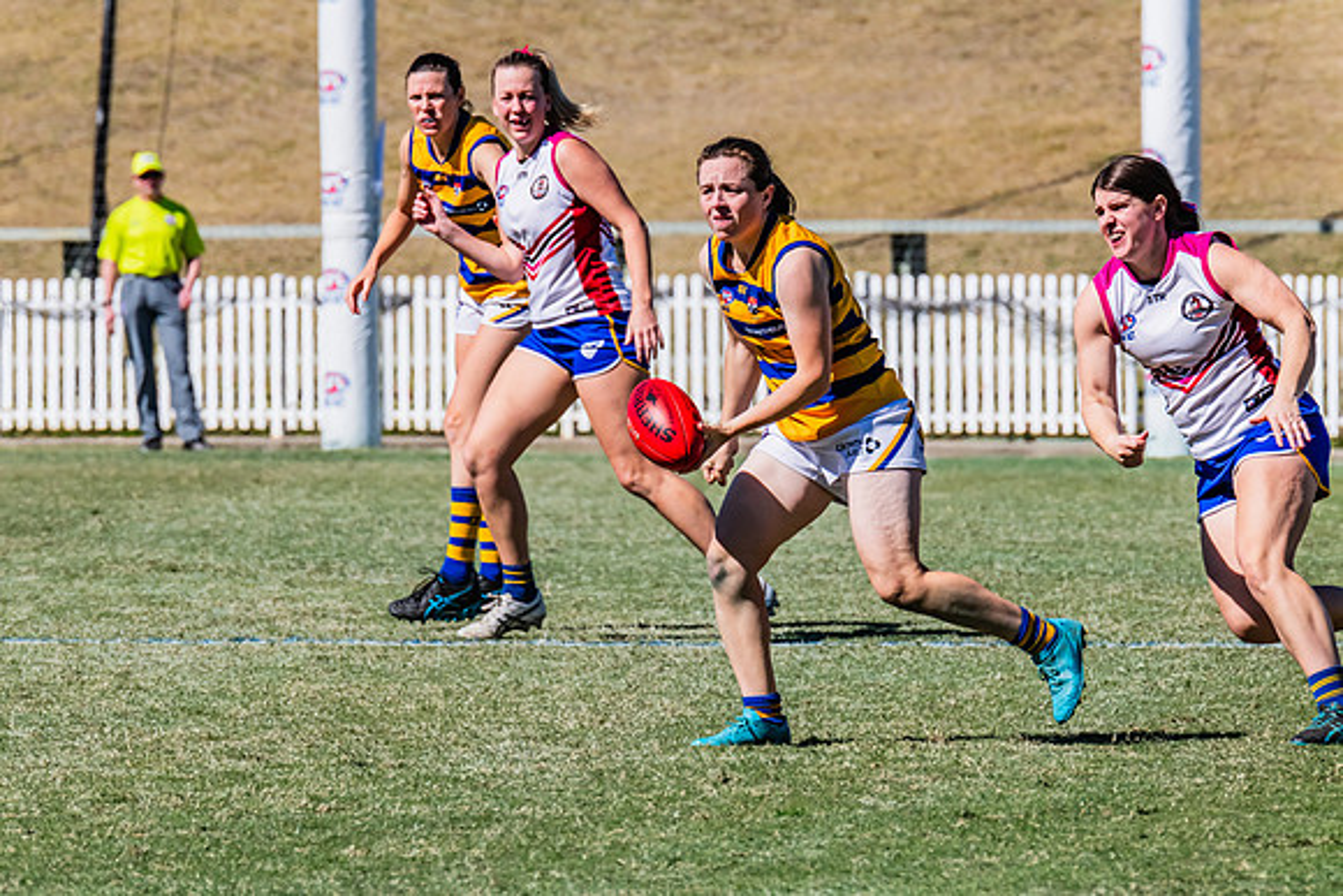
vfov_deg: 2.9
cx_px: 583
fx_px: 17762
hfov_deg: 4.3
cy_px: 506
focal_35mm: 476
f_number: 13
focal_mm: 420
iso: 800
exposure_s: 1/1600
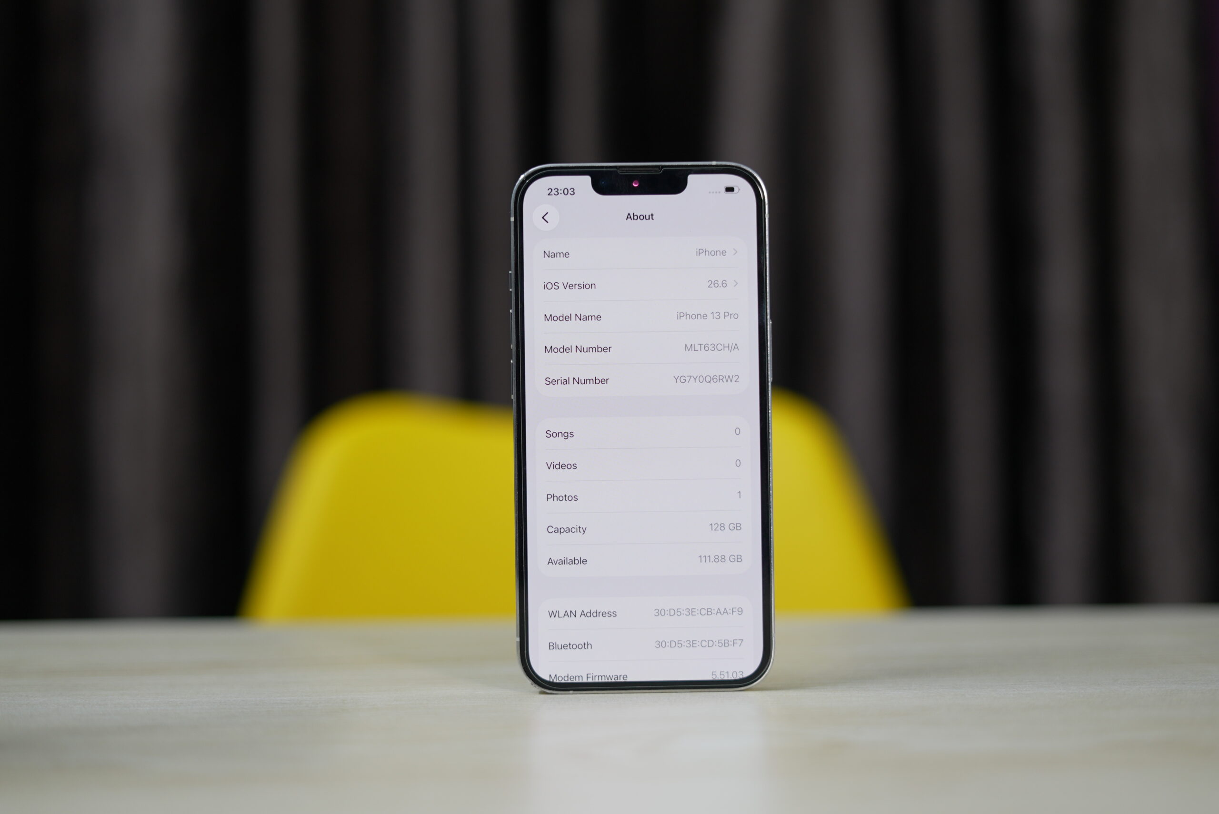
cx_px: 610
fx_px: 1694
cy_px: 407
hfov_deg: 39.6
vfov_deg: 27.0
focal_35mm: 50
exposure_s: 1/100
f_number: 2.2
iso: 320
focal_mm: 50
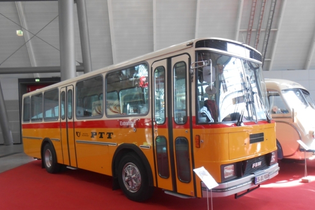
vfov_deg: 46.3
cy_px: 119
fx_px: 245
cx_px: 154
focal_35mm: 28
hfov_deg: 65.5
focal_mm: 4.6
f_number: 3.5
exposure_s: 1/30
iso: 160
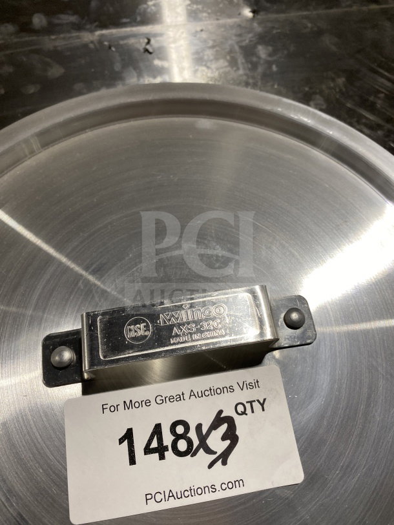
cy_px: 262
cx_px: 197
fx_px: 394
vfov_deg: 67.3
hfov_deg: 53.1
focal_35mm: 26
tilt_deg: -52.9
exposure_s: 1/121
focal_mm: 4.25
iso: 100
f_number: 1.8
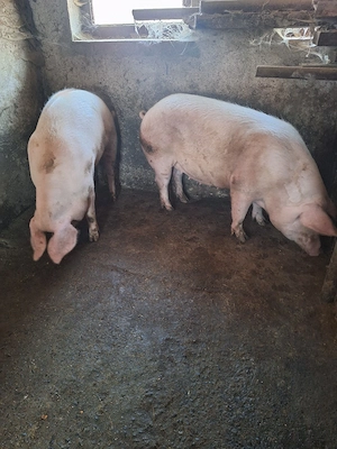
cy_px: 224
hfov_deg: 58.9
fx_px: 299
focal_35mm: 23
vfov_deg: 73.9
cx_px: 168
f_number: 1.8
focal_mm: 5.54
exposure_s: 1/20
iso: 400
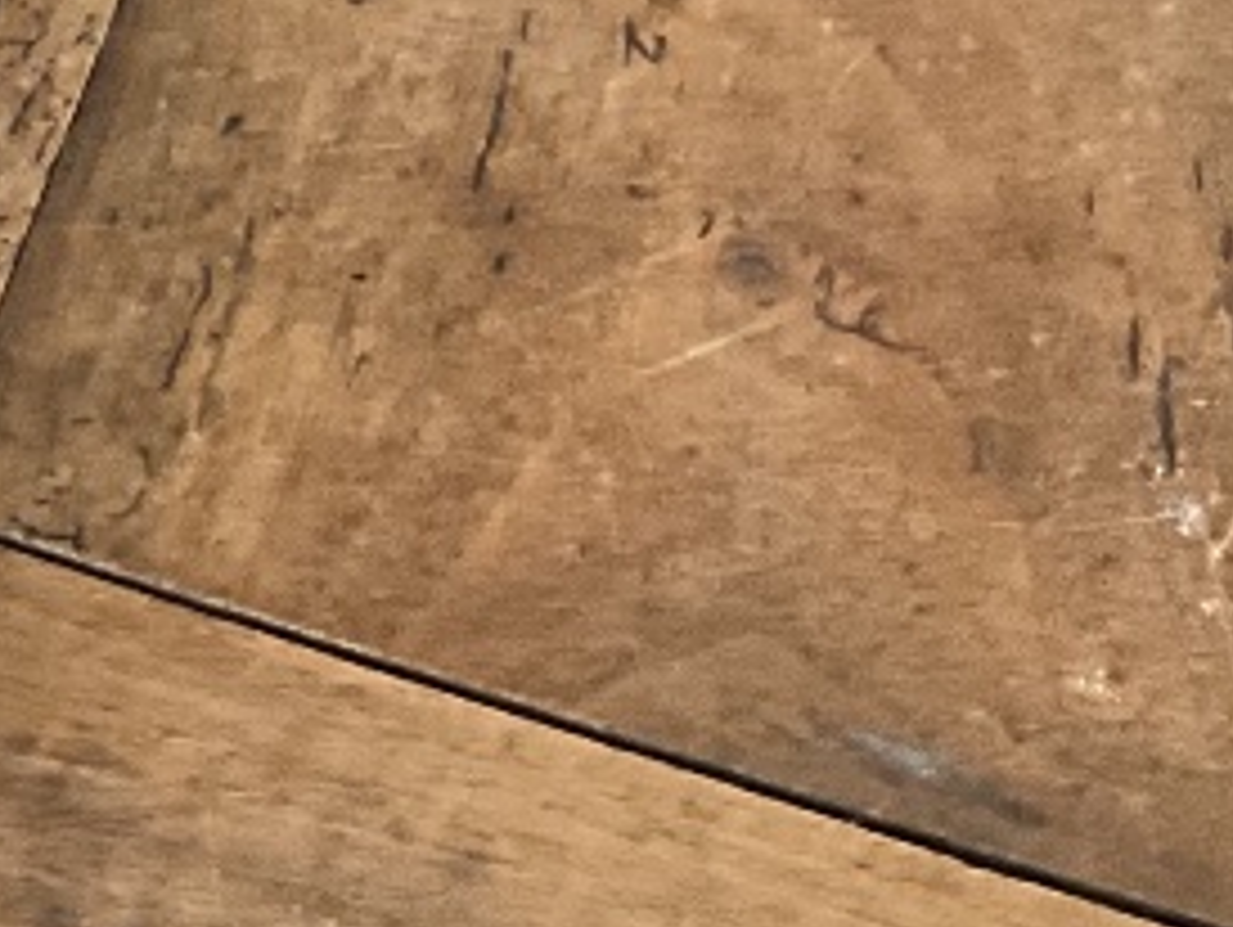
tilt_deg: -26.0
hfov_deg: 14.0
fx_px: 4528
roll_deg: +1.3
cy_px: -954
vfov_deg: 10.7
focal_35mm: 127
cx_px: -914
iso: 250
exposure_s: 1/60
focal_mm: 3
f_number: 1.8
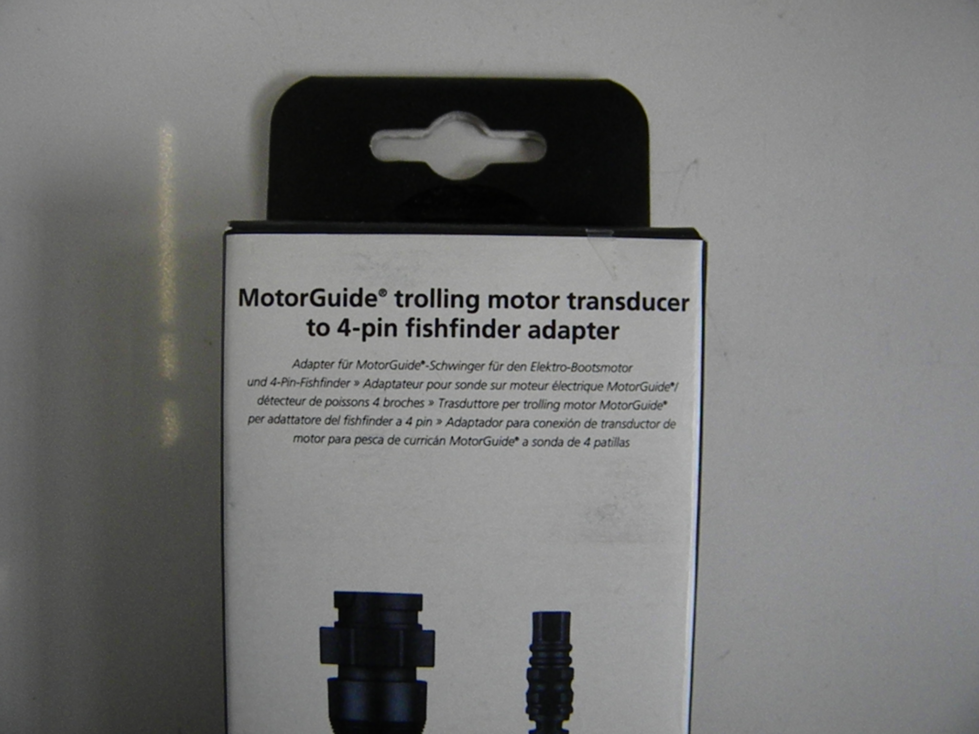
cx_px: 490
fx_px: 792
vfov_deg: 49.7
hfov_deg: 63.4
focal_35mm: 28
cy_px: 367
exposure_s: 1/1000
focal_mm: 5
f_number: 3.5
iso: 720
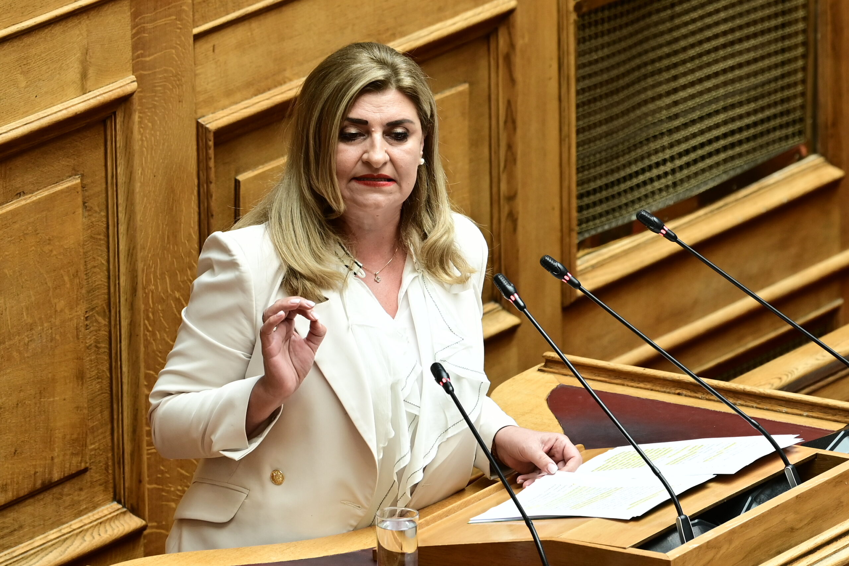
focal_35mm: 300
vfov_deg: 4.6
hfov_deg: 6.9
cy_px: 283
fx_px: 7075
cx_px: 424
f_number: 4.5
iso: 640
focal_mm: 200
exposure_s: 1/200
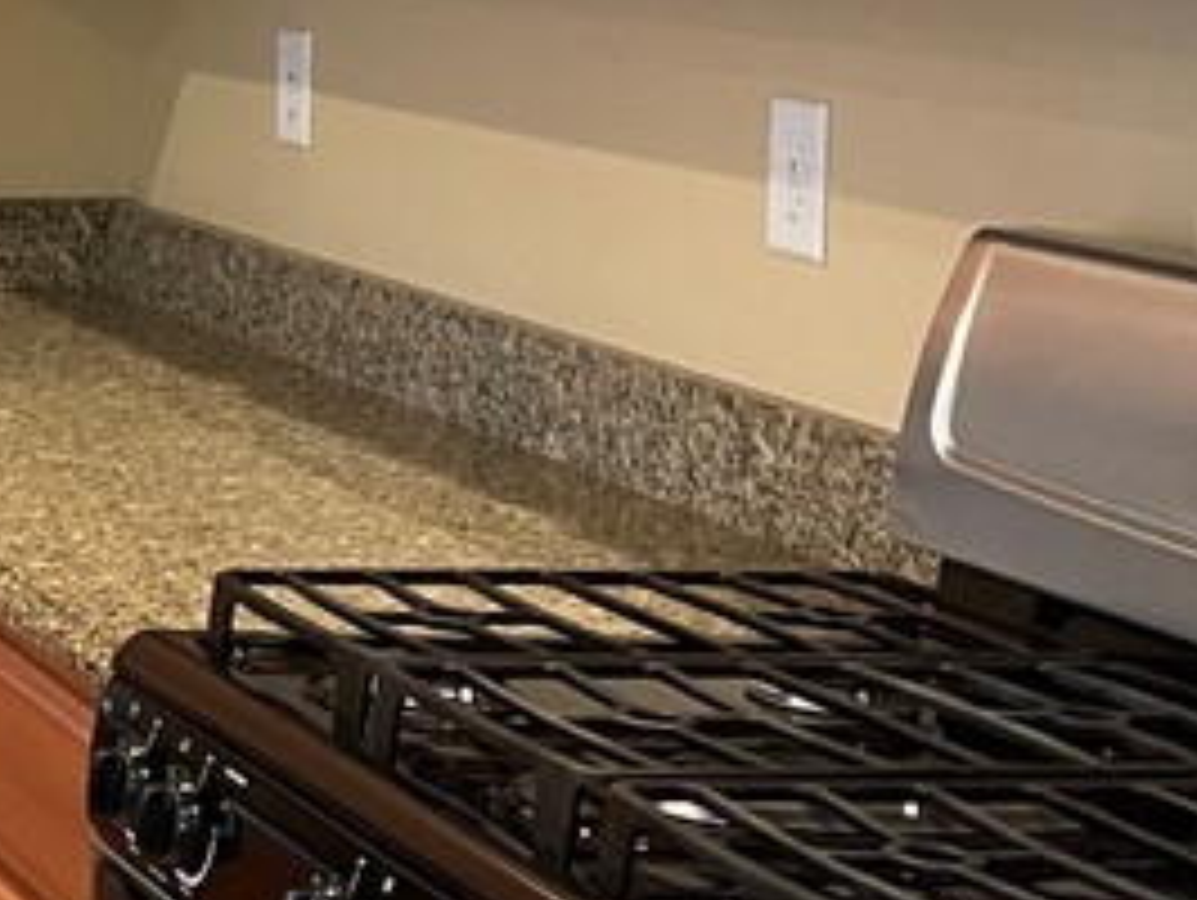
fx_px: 3461
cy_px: -9
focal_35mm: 100
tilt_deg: -2.1
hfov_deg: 16.8
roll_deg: +0.1
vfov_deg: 14.6
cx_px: -864
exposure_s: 1/60
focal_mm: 4.2
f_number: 1.6
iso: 320
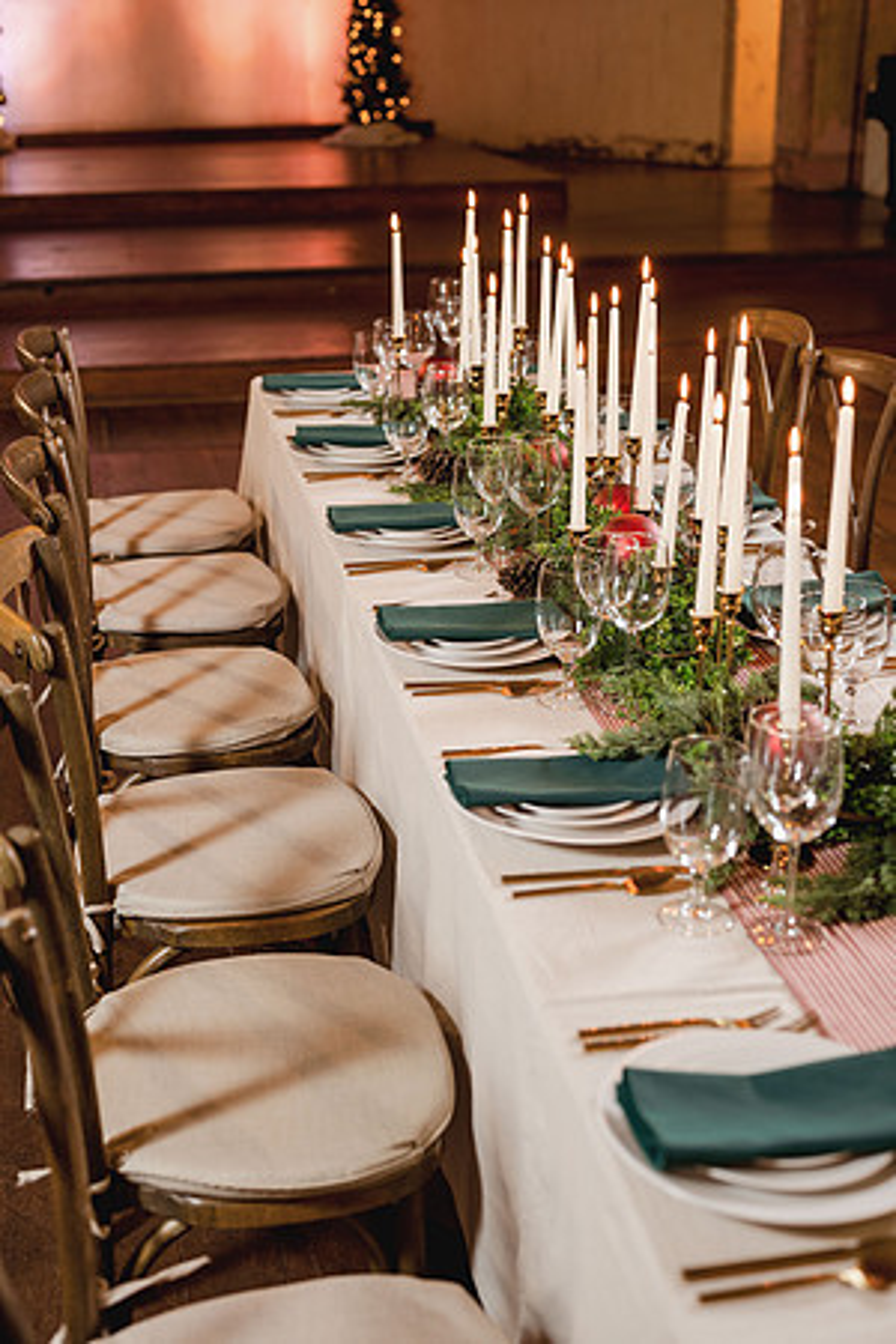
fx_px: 1867
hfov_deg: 27.0
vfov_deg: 39.6
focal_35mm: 50
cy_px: 672
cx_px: 448
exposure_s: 1/80
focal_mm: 50
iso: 400
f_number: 3.2
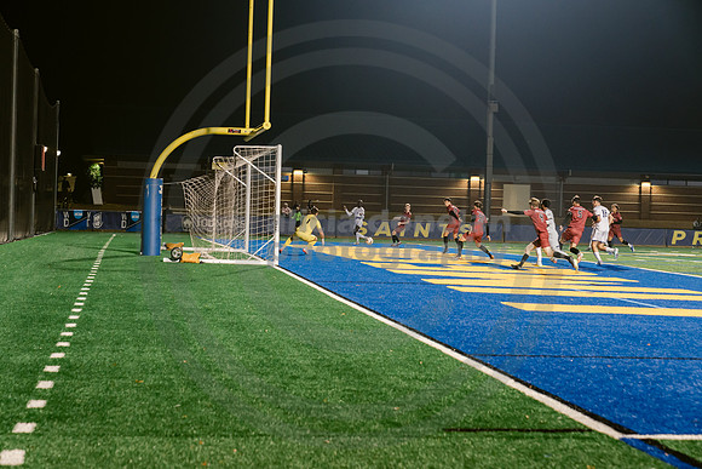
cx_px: 351
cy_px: 235
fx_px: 1365
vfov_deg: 19.5
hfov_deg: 28.8
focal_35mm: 70
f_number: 4
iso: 2500
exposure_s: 1/160
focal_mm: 70
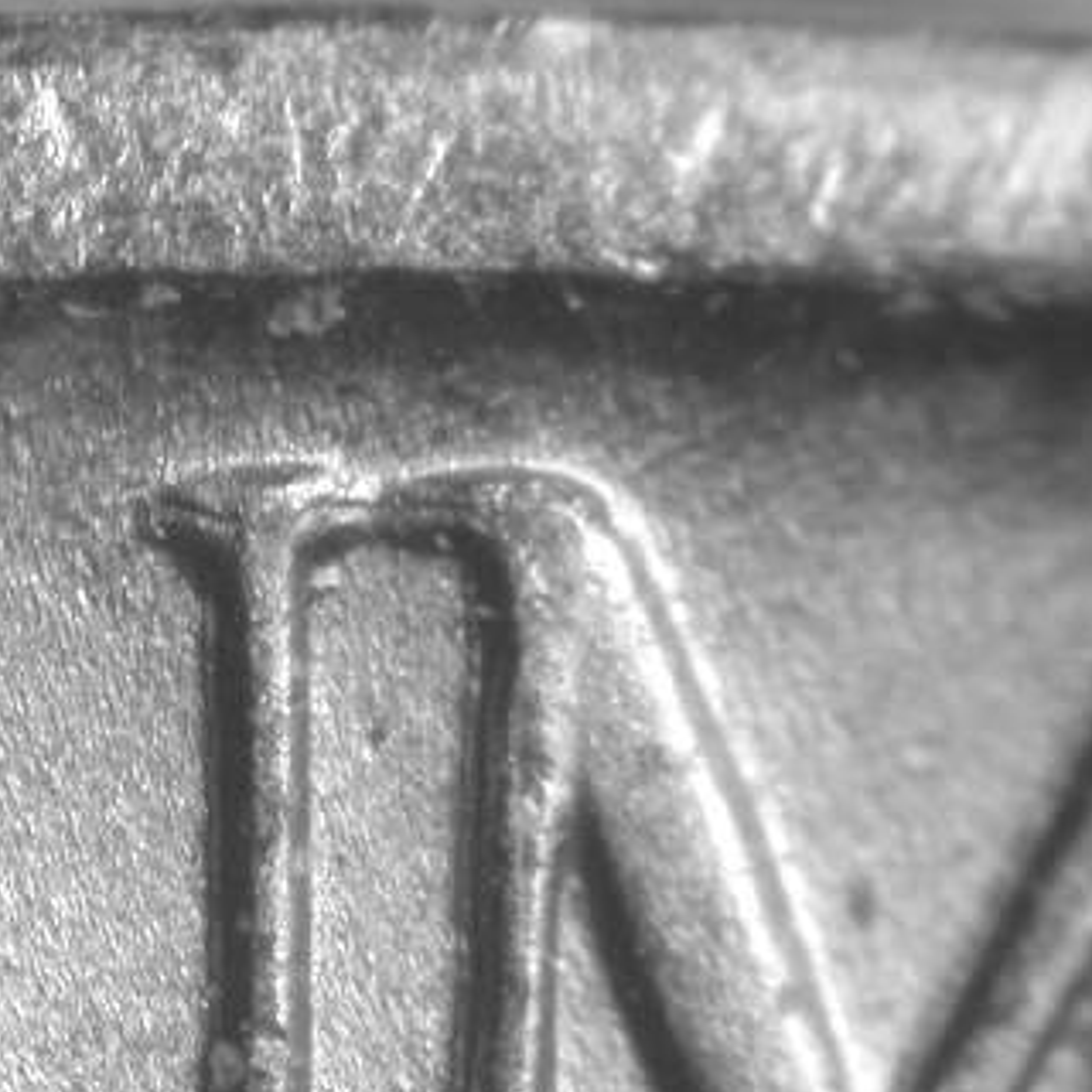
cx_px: 181
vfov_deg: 7.3
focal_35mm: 239
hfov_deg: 7.3
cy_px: 812
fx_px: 8530
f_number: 4.7
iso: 100
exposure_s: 1/7.2
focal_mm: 28
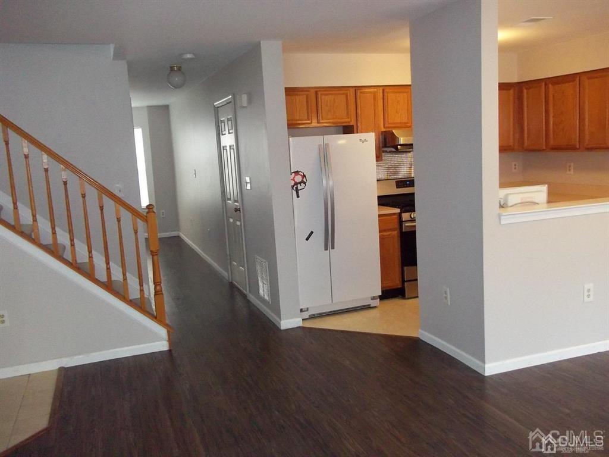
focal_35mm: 32
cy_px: 228
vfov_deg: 44.2
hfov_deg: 56.8
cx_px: 304
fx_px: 563
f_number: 2.9
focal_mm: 5.7
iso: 320
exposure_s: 1/30
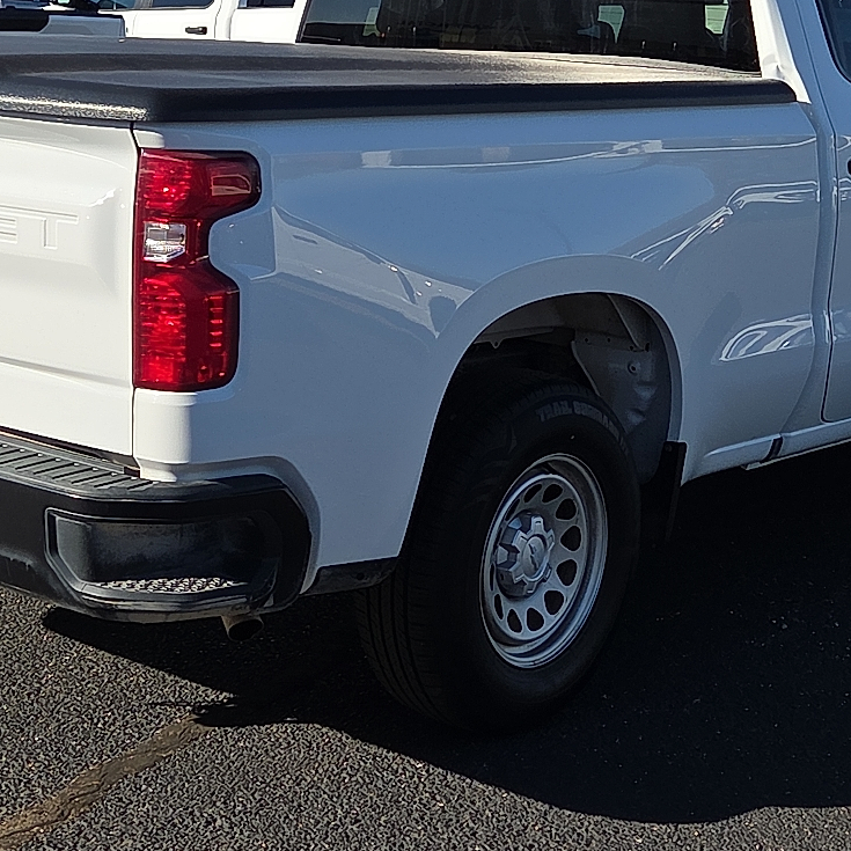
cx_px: 427
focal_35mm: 75
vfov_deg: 22.9
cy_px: 247
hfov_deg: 23.1
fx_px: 2086
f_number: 1.8
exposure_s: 1/10000
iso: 78
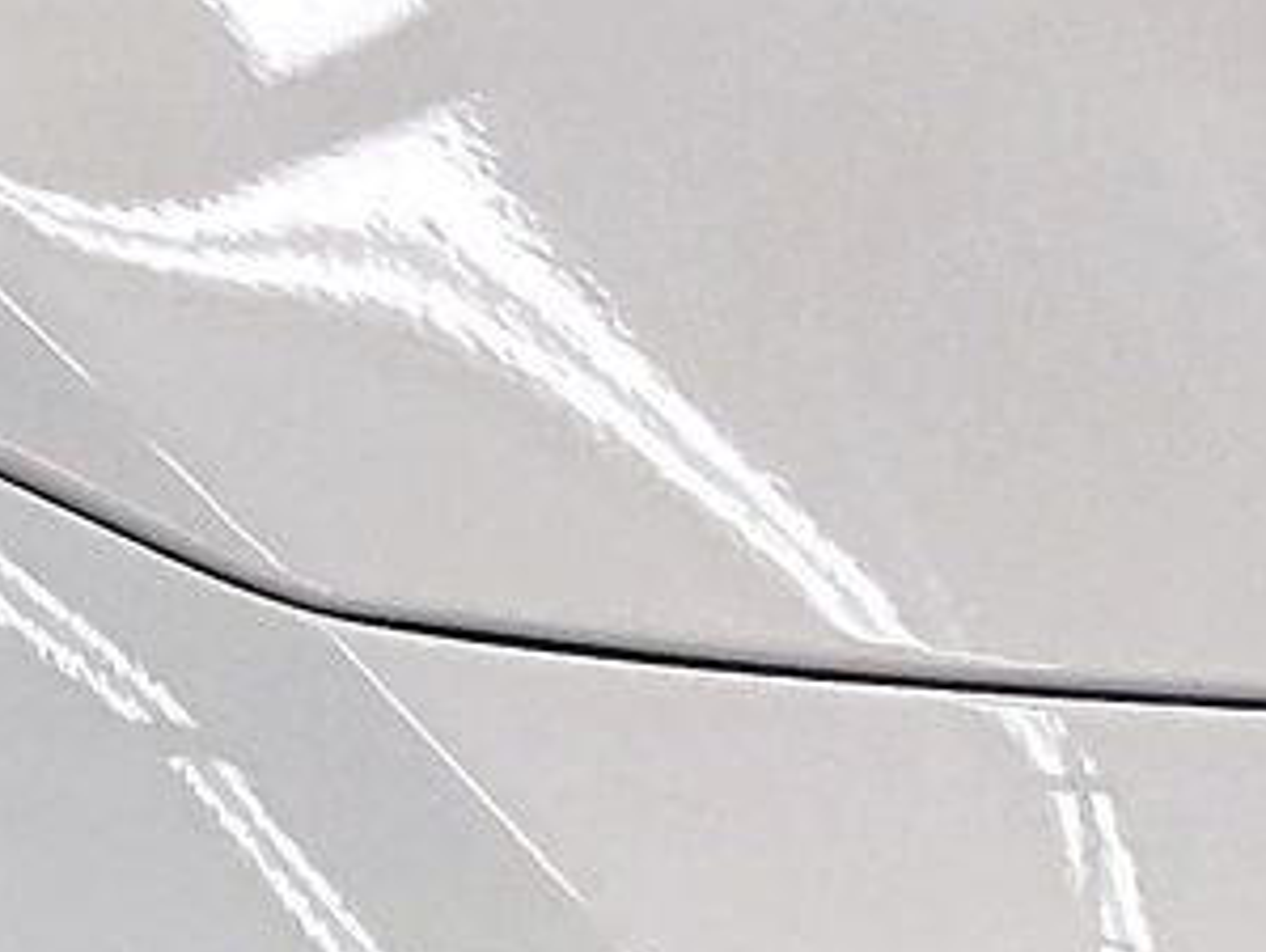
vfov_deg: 9.5
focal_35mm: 155
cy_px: 1070
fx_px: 5676
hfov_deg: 11.0
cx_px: -1605
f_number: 1.8
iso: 50
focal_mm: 3
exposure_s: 1/120
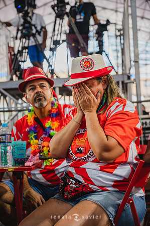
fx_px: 420
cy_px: 113
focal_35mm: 67
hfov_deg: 20.3
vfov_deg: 30.1
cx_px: 75
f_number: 4
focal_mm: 67
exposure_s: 1/320
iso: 1000
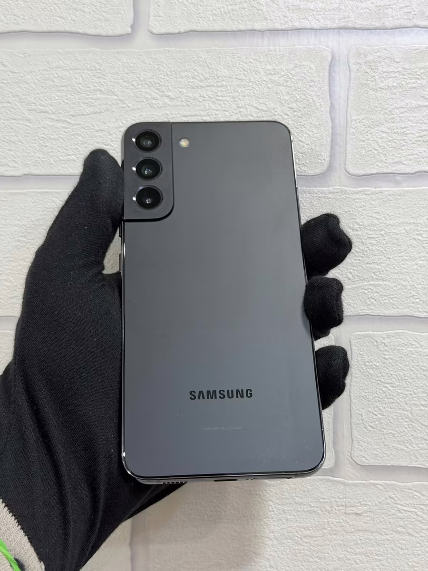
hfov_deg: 30.3
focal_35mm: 48
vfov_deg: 39.7
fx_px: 791
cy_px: 286
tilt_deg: +4.1
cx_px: 214
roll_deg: -0.2
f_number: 1.78
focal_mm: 6.76
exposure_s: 1/50
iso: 80
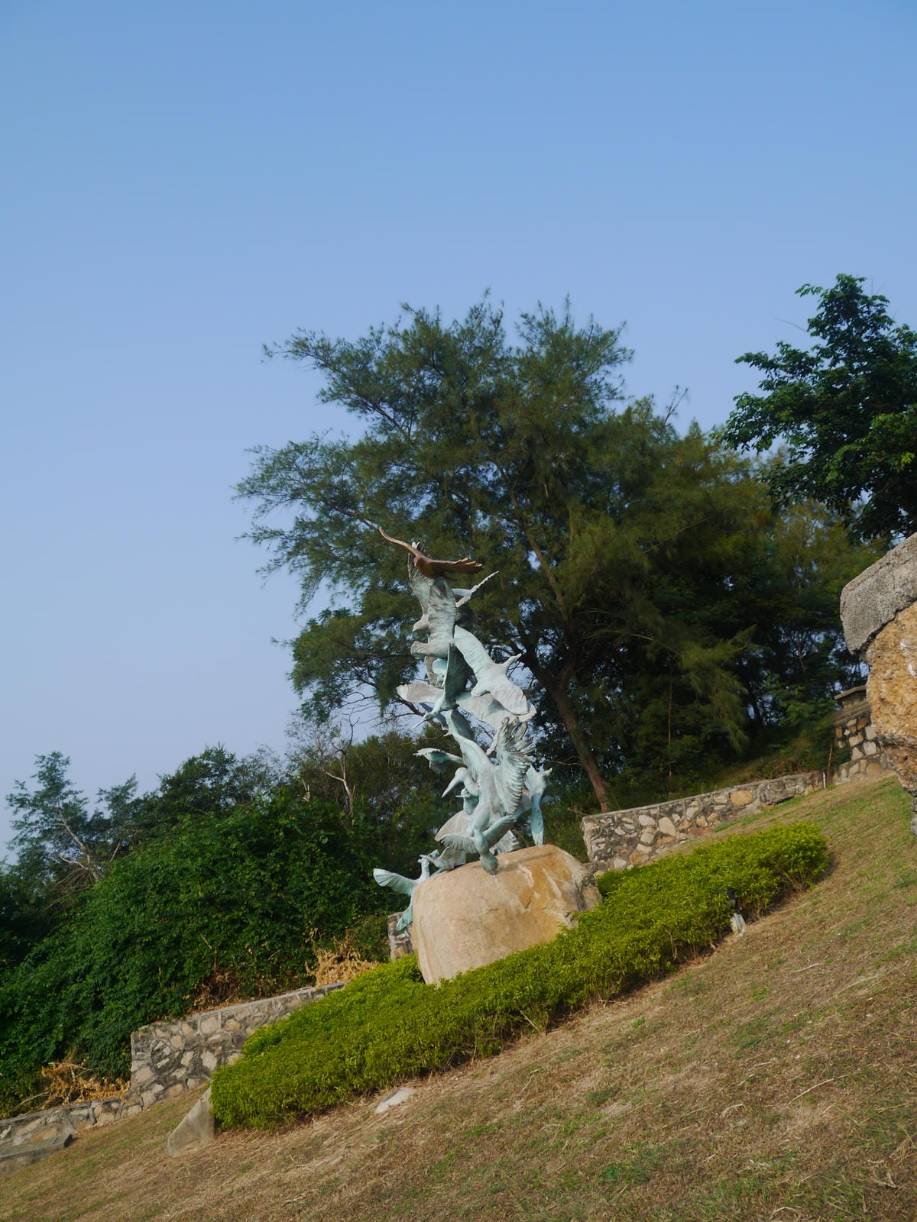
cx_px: 458
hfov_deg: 49.7
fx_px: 989
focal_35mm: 28
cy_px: 611
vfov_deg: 63.4
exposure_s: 1/400
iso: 160
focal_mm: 14
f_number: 8
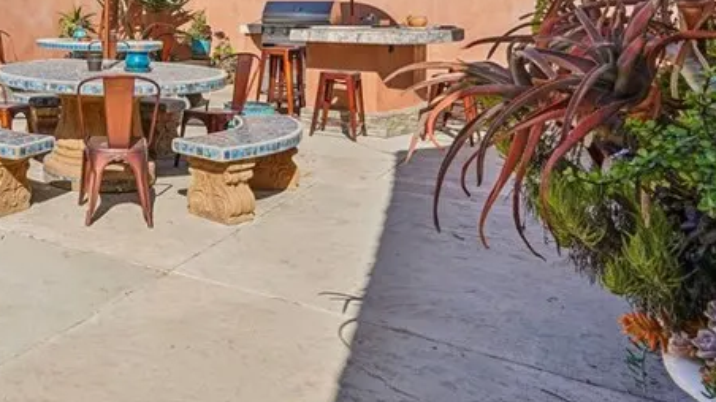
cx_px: -55
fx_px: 721
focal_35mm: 38
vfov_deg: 29.5
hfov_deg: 42.5
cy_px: 18
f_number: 8
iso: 400
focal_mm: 16
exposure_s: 1/800
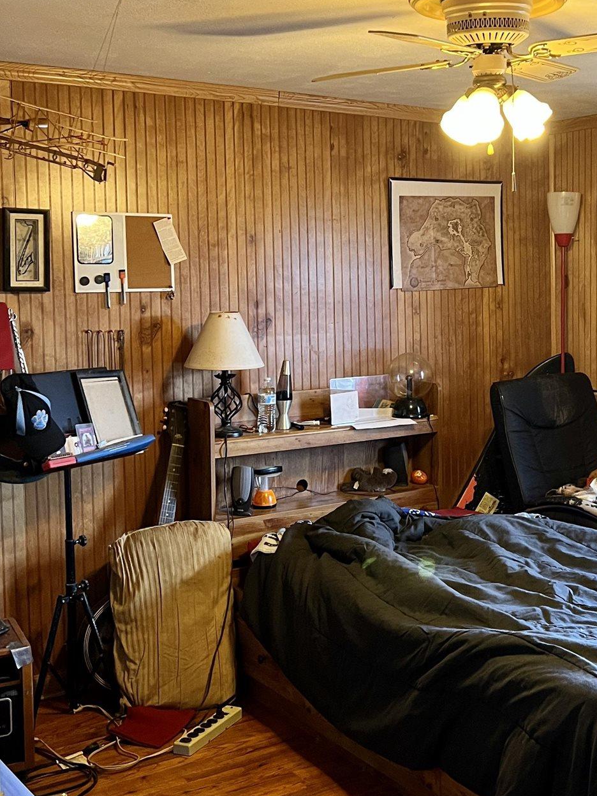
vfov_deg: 39.6
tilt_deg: -1.8
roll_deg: +1.6
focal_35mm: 48
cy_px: 362
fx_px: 1104
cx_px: 469
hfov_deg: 29.6
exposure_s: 1/60
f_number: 1.5
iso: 400
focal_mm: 5.7
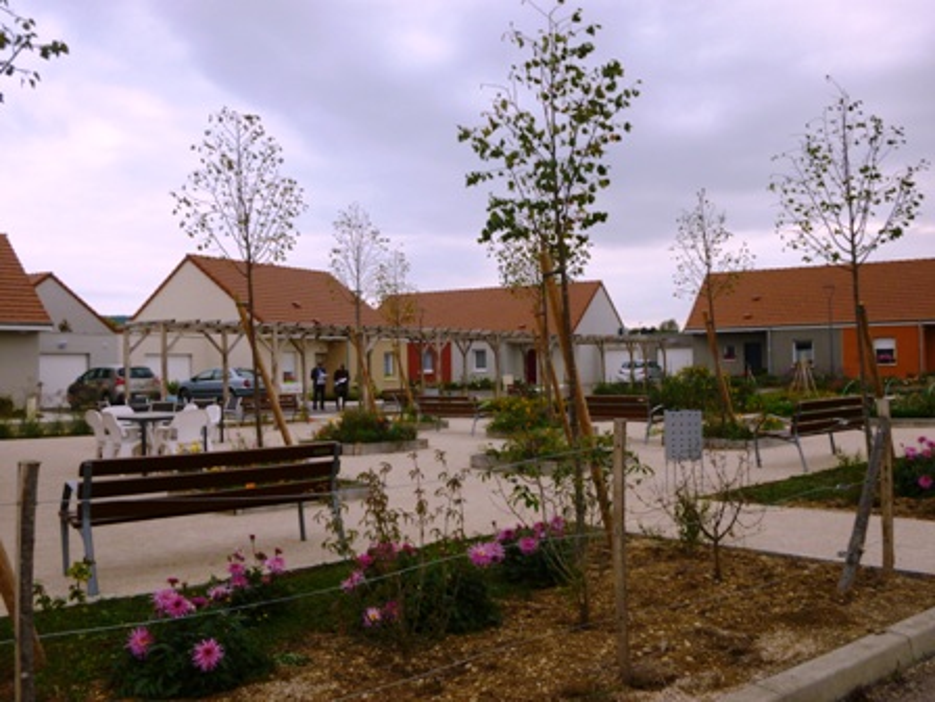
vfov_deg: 41.8
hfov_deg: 54.0
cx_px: 468
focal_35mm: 34
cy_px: 351
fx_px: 918
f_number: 3.5
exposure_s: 1/400
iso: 100
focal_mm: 6
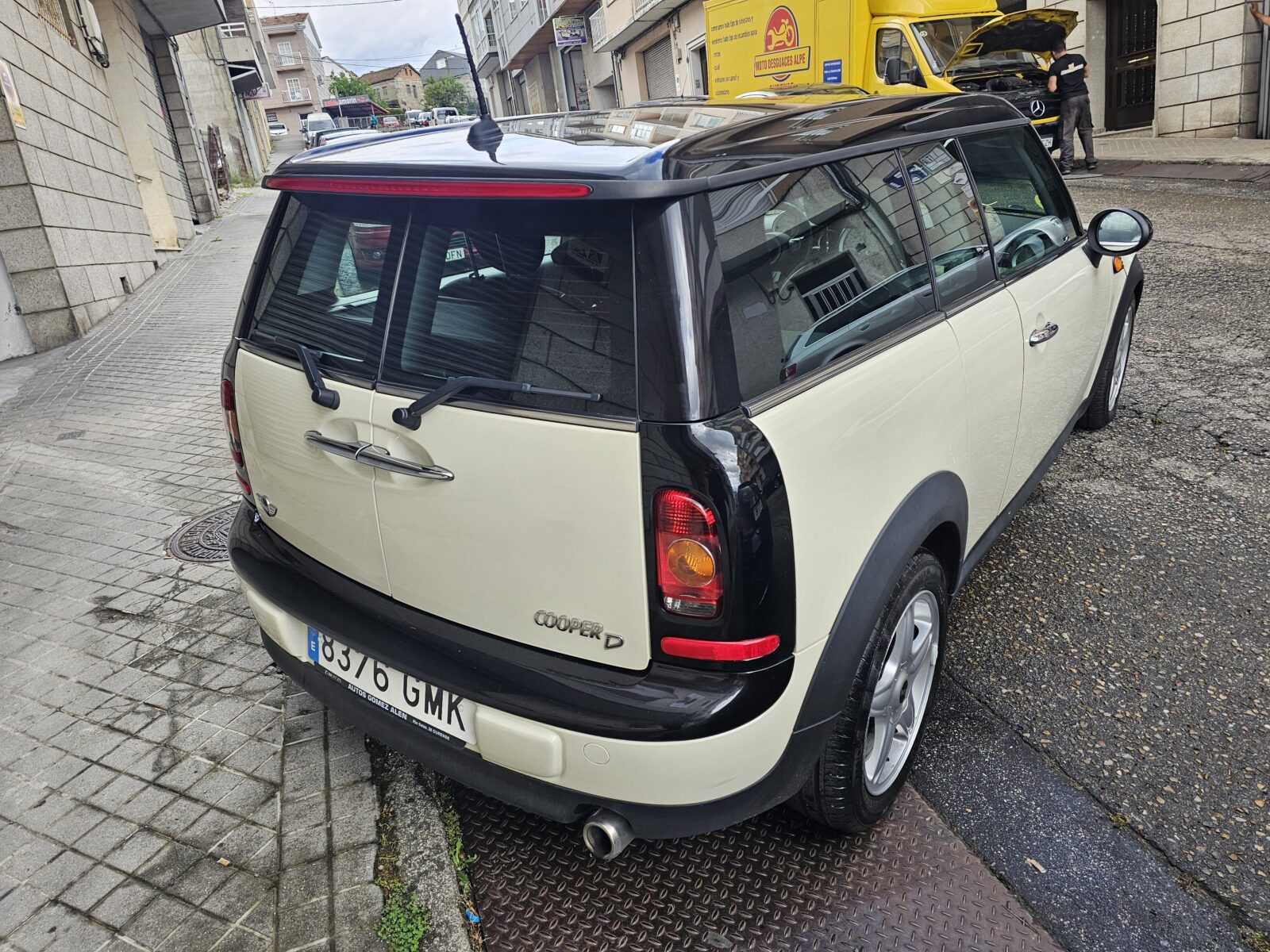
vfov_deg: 58.9
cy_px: 476
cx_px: 635
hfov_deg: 73.9
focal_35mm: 23
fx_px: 844
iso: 40
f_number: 1.7
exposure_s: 1/190
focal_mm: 6.3
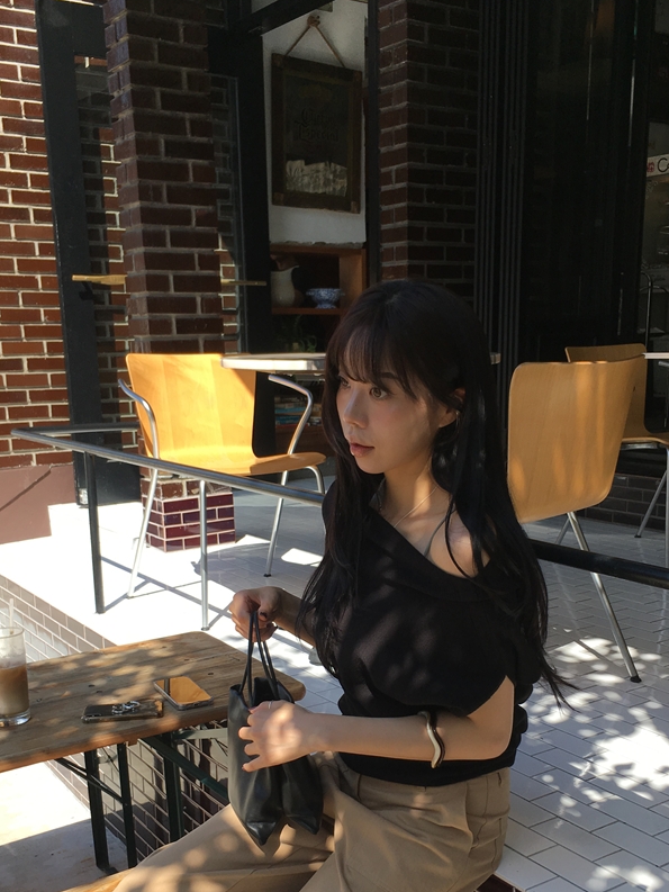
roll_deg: -1.4
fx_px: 1005
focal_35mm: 39
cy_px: 590
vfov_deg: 47.1
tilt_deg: -14.6
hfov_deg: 36.8
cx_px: 351
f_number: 2.2
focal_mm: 4.15
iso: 25
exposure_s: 1/836
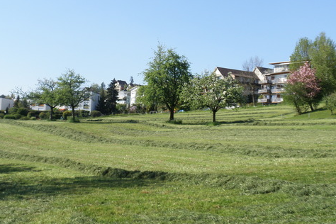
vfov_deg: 23.7
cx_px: 174
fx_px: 532
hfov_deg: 35.1
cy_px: 93
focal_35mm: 57
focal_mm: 9.1
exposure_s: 1/400
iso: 64
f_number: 4.3
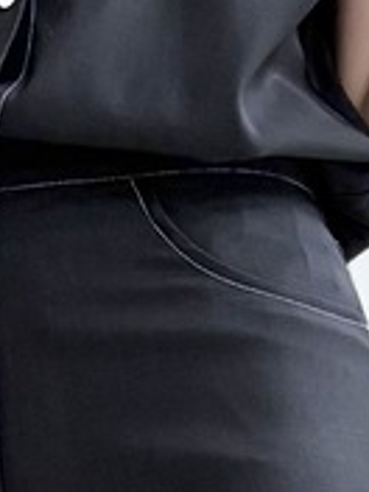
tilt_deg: -1.5
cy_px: 1163
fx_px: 2104
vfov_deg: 11.2
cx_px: -20
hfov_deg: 9.9
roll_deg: -1.2
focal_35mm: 148
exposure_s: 1/120
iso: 125
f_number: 1.6
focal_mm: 5.96
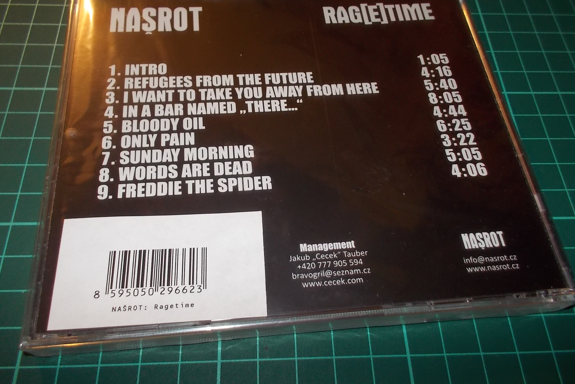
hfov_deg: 60.3
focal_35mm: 31
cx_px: 292
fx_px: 495
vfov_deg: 42.3
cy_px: 174
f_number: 3.3
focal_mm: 4.1
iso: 200
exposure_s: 1/30
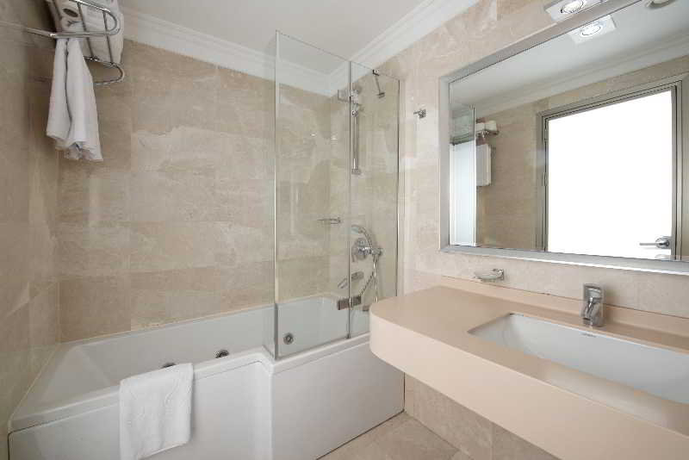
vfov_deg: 81.3
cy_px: 230
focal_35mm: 14
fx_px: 268
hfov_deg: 104.2
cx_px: 344
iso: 200
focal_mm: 14
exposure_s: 1/60
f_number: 9
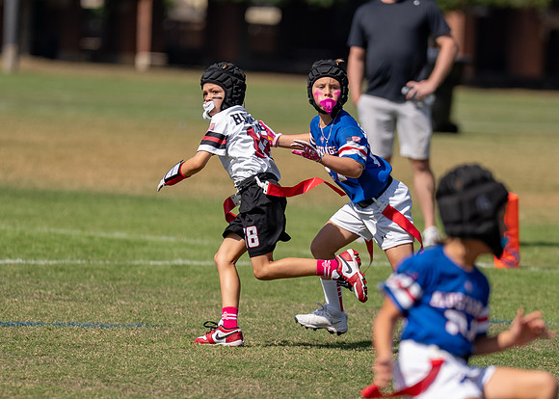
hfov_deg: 4.9
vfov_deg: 3.5
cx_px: 370
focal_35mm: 415
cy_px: 230
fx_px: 6587
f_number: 2.8
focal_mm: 200
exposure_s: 1/2000
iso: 100
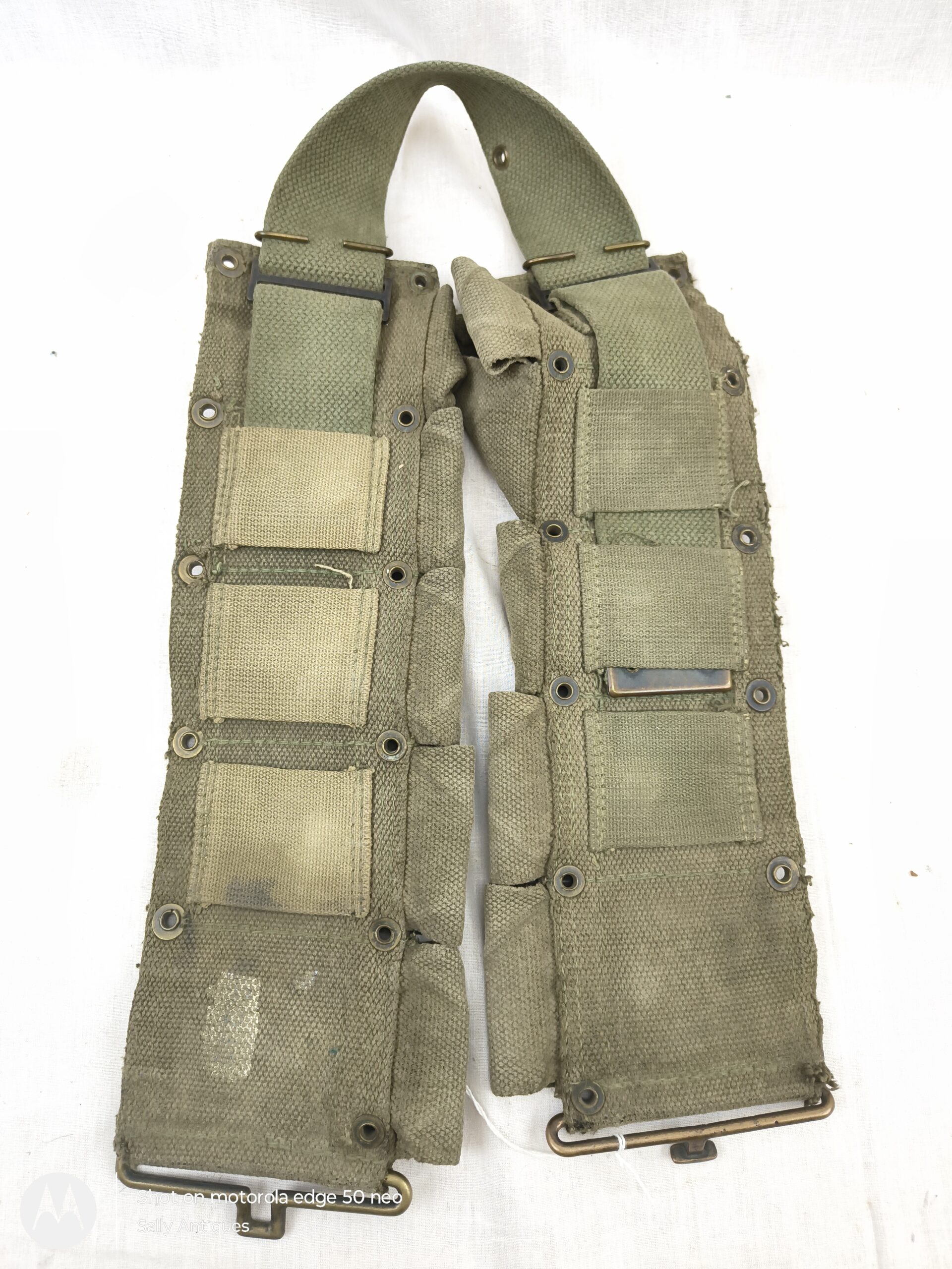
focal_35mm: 23
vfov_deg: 73.9
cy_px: 634
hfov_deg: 58.9
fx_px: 843
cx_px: 476
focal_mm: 5.56
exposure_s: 1/100
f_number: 1.8
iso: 390
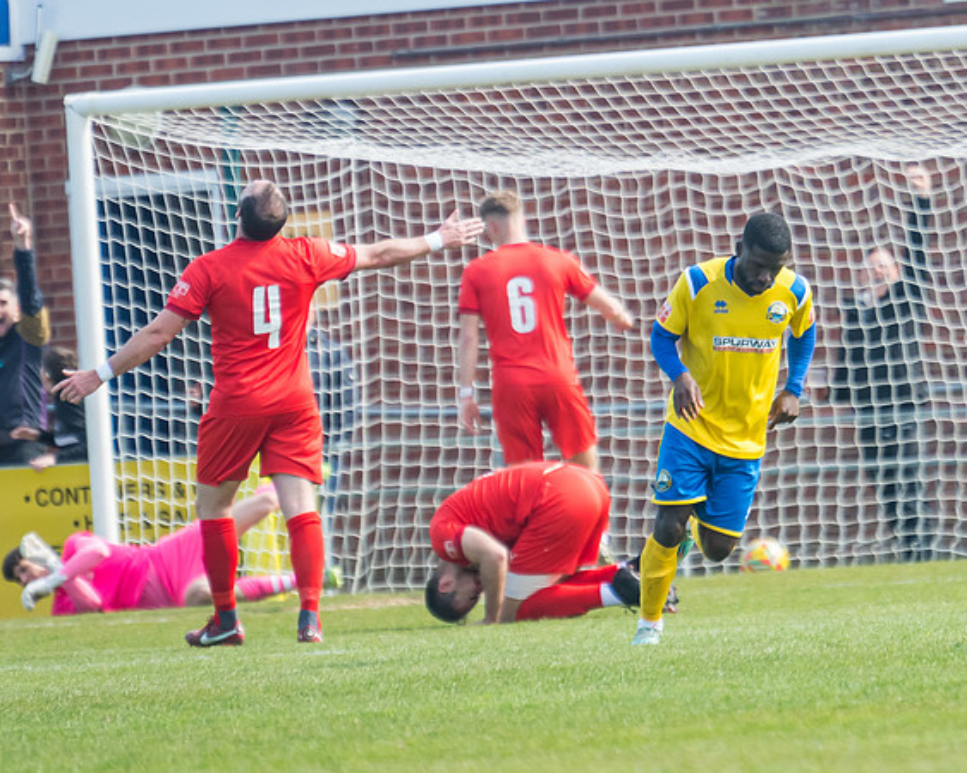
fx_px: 17099
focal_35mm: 598
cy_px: 483
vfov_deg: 2.6
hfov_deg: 3.2
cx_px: 731
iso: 400
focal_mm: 280
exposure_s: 1/1600
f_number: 4
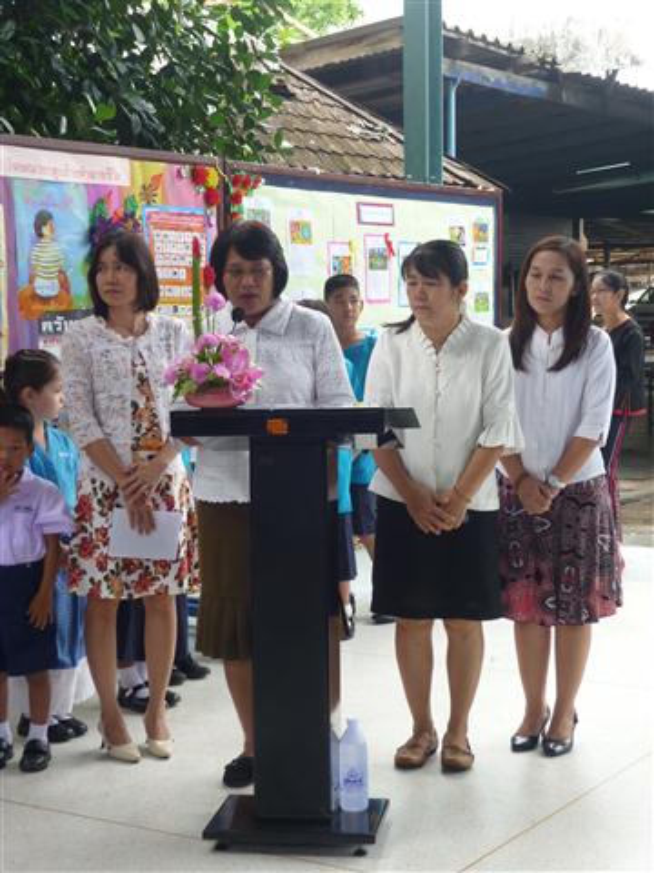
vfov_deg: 30.3
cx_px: 327
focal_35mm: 64
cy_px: 436
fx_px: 1612
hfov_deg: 22.9
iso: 100
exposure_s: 1/50
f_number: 3.8
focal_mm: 10.6
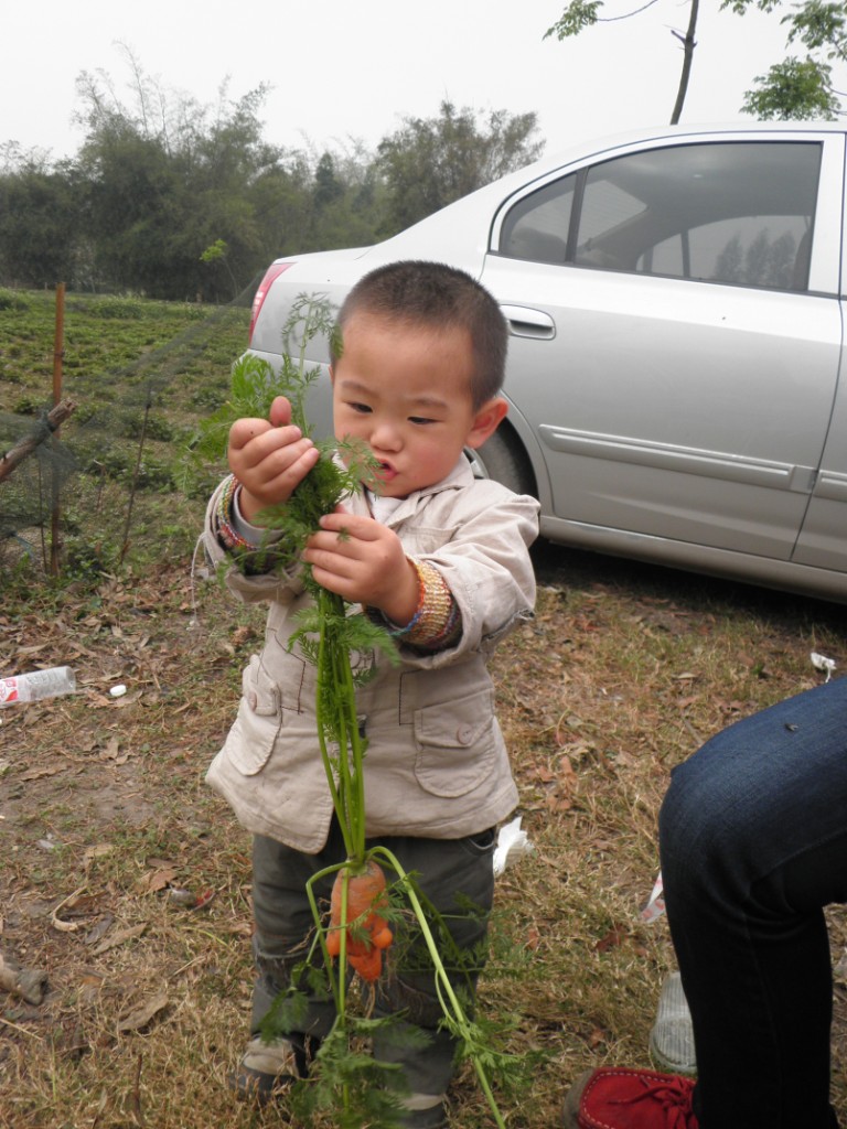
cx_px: 424
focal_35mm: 26
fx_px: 848
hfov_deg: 53.1
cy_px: 564
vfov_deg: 67.3
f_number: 7.9
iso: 64
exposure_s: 1/80
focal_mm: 4.7
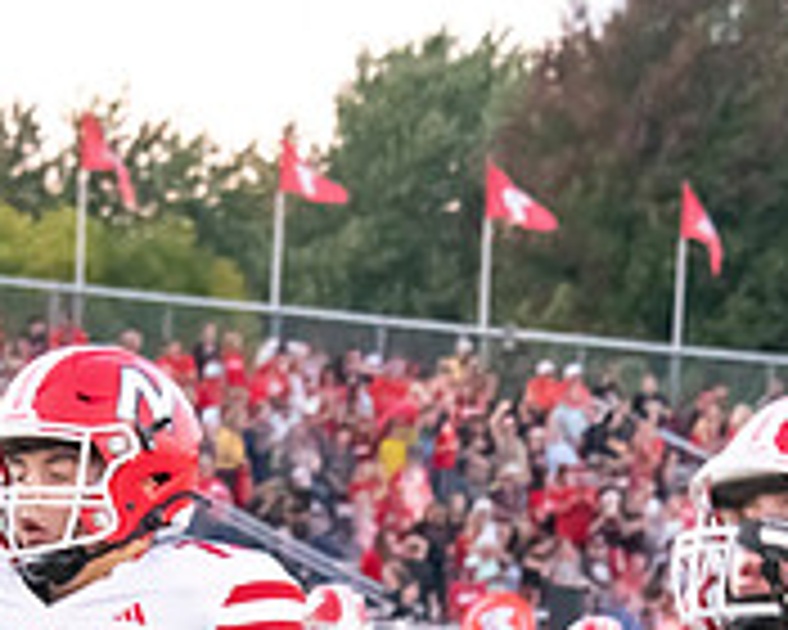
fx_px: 7276
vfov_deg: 4.9
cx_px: 356
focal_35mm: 312
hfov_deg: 6.2
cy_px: 830
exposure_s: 1/320
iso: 10000
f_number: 7.1
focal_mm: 100
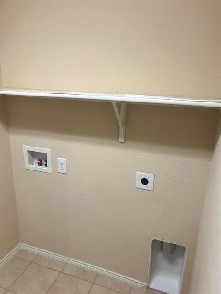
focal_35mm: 26
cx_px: 110
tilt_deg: -16.9
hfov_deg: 53.1
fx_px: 221
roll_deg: -1.0
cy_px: 147
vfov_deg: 67.3
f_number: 1.5
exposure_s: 1/120
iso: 64
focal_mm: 5.7
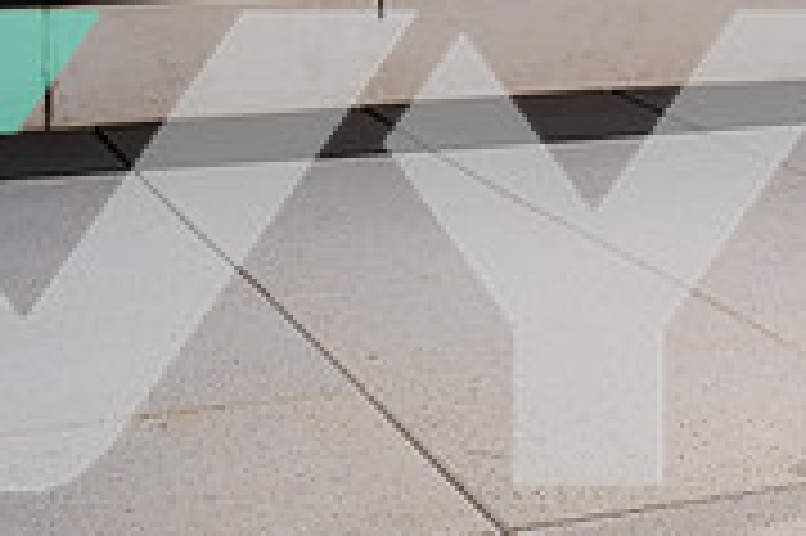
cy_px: -284
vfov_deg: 12.0
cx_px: 888
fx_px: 2416
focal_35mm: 108
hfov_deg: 18.2
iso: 400
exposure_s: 1/250
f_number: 4
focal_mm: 31
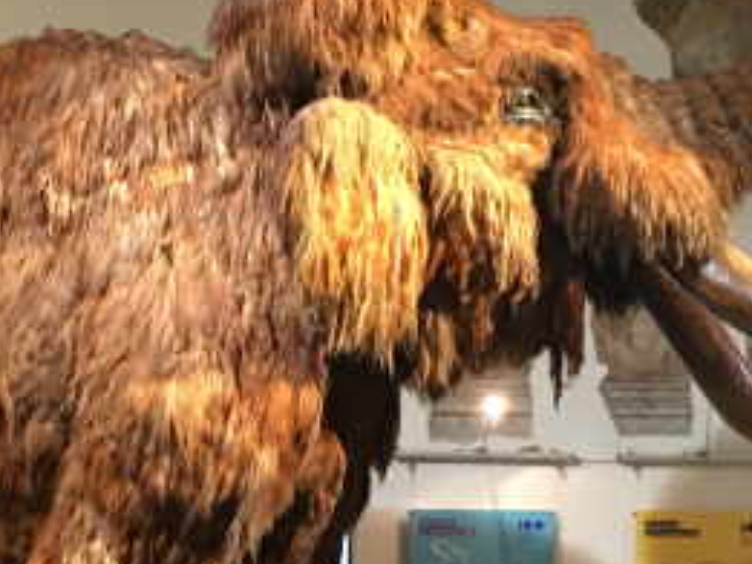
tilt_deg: +3.2
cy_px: 478
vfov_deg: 16.4
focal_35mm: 89
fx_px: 1934
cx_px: 383
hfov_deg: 22.0
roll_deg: -0.6
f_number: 2.2
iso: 100
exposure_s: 1/10
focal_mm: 4.15
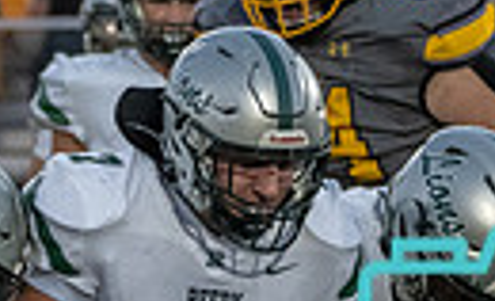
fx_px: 11218
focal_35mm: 838
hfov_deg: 2.5
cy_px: 459
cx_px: 354
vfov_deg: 1.5
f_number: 5.6
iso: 6400
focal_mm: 166
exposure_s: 1/1000
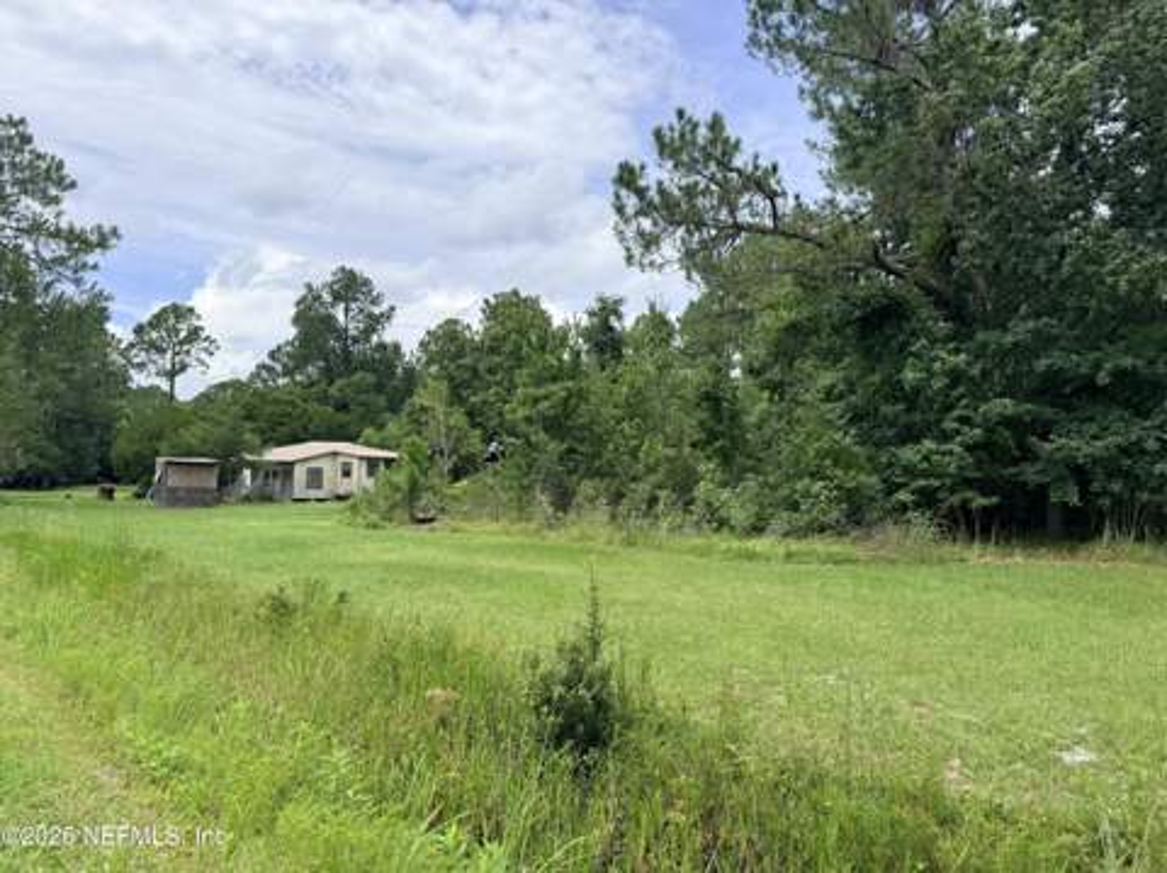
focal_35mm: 24
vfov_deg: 56.7
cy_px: 436
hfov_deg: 71.7
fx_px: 808
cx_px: 584
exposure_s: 1/5714
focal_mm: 6.76
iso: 80
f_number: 1.78
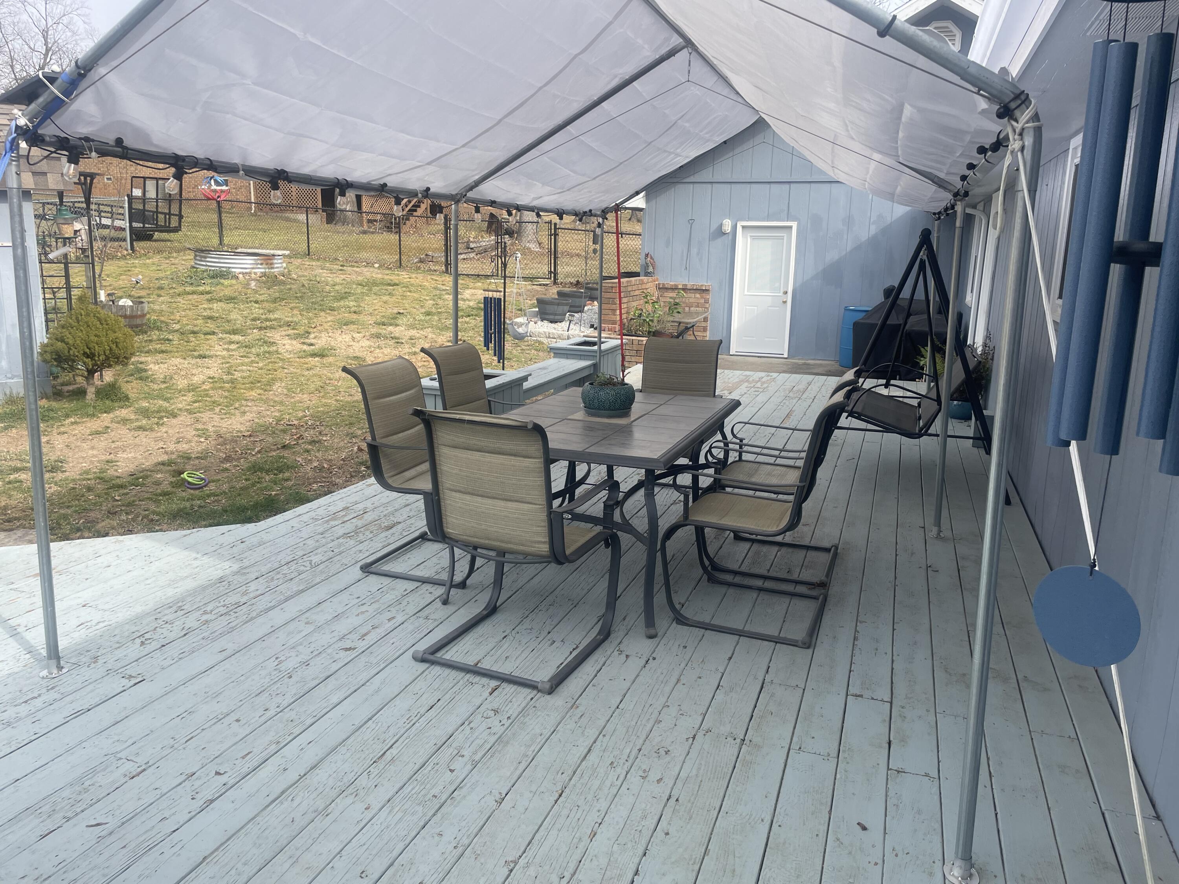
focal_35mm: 26
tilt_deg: -11.8
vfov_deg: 53.1
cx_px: 590
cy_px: 442
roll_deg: -0.5
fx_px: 886
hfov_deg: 67.3
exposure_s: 1/1453
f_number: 1.6
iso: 32
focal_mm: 4.2
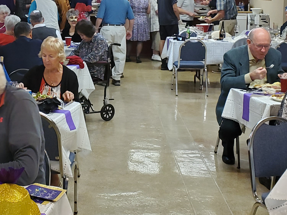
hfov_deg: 27.1
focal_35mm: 70
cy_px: 32
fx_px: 580
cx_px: 49
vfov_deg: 20.7
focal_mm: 4.3
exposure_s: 1/39
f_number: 2.4
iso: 250
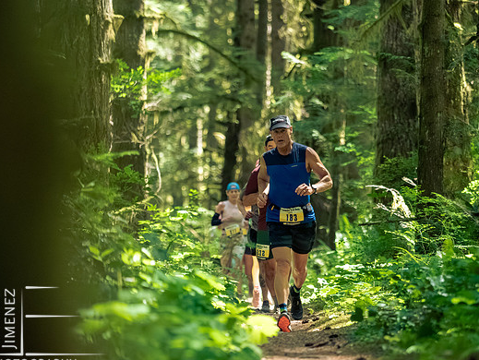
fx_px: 4639
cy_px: 186
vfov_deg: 4.4
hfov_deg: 5.9
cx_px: 242
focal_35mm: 335
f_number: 2.8
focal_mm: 150
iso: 5000
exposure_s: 1/1000
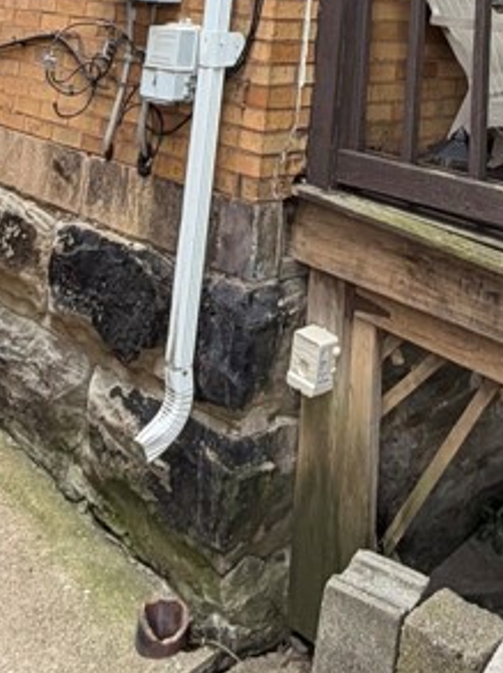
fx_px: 951
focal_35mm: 49
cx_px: 411
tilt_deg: +15.3
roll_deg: -3.8
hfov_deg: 28.9
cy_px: -255
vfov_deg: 29.3
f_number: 2.2
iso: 50
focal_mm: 2.22
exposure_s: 1/121
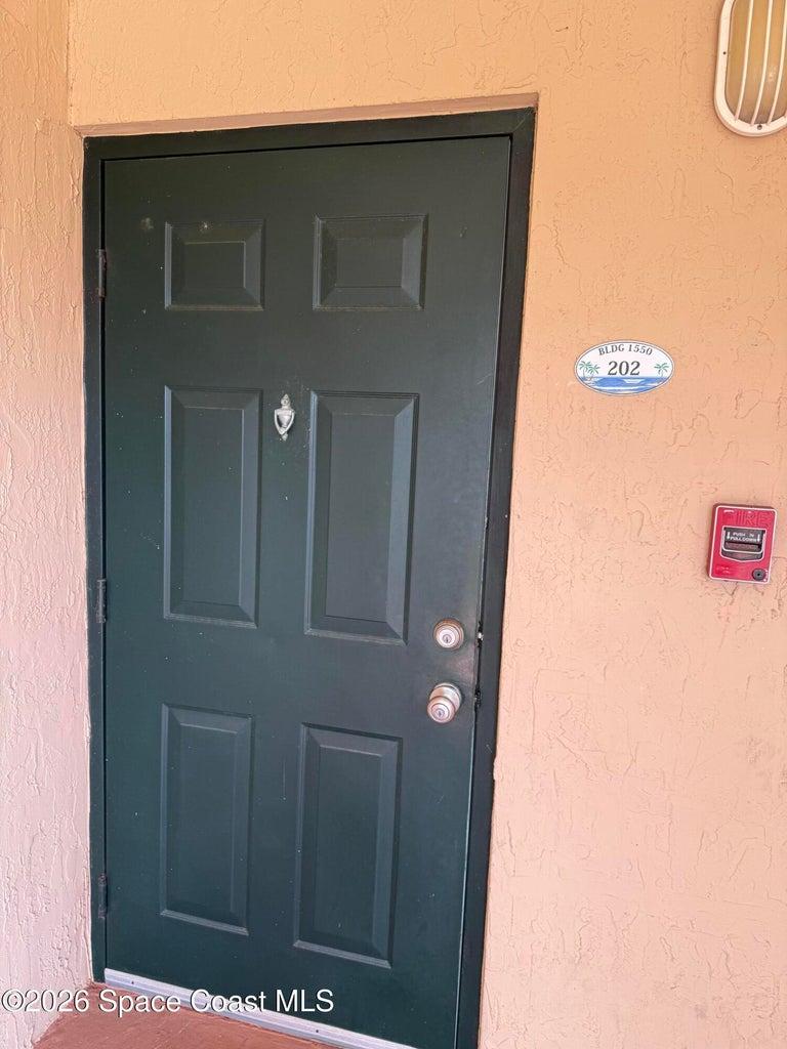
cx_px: 394
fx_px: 728
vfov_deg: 71.6
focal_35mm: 24
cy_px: 524
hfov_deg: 56.8
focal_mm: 6.76
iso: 80
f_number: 1.78
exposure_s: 1/121
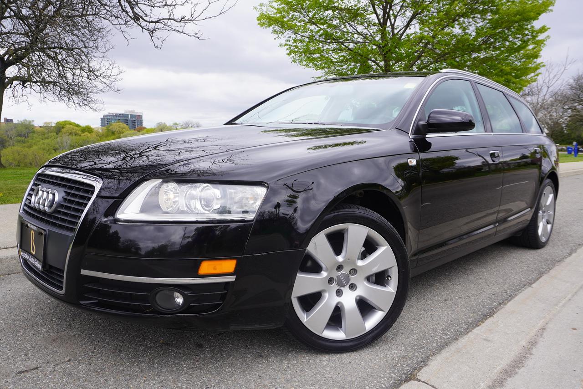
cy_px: 194
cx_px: 292
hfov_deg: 64.5
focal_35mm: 28
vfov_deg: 45.7
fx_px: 462
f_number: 8
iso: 100
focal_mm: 19
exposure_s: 1/125
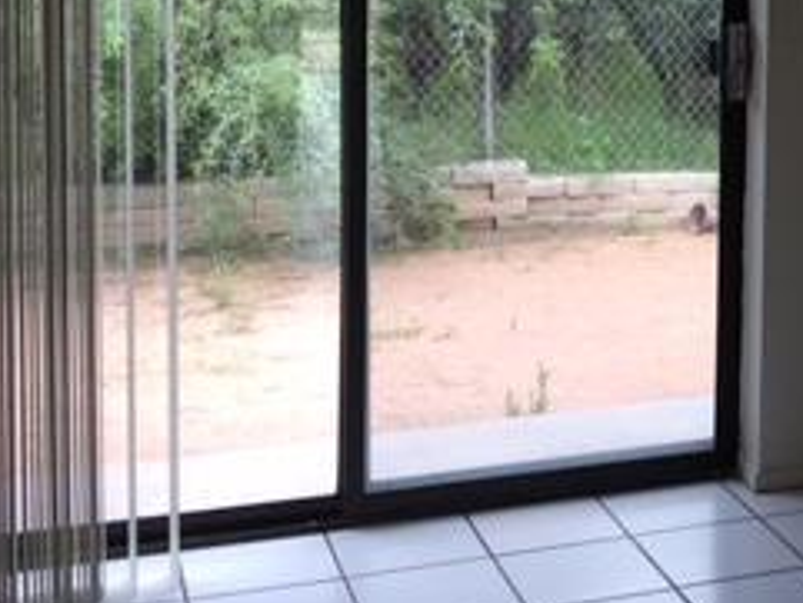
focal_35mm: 77
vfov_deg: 18.8
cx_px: 823
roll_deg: -2.3
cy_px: 37
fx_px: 1787
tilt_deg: -4.1
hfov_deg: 24.1
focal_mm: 4.15
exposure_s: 1/100
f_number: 2.2
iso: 25
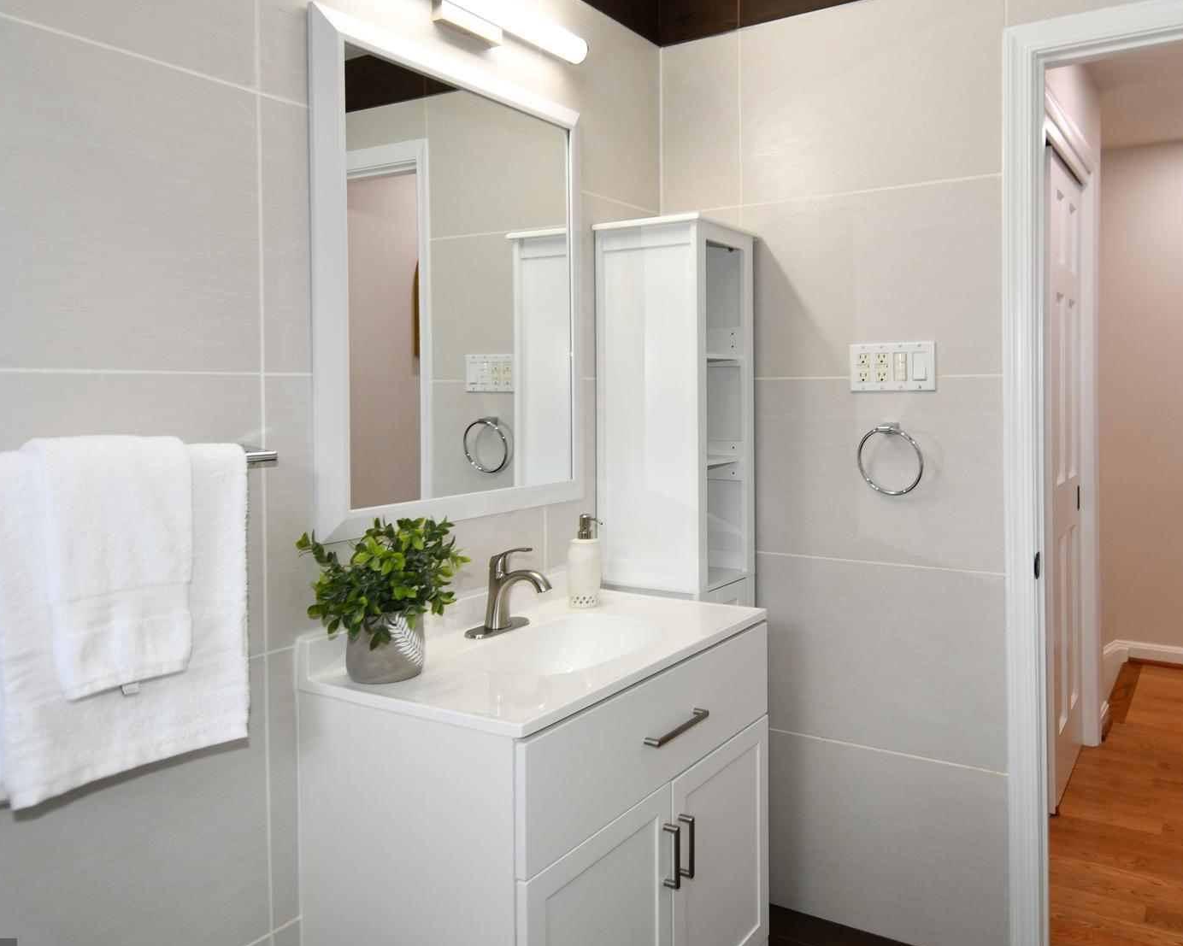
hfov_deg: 67.5
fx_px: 875
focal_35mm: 25
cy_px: 417
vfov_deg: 56.6
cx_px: 703
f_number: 4.5
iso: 200
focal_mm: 12
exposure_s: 1/80
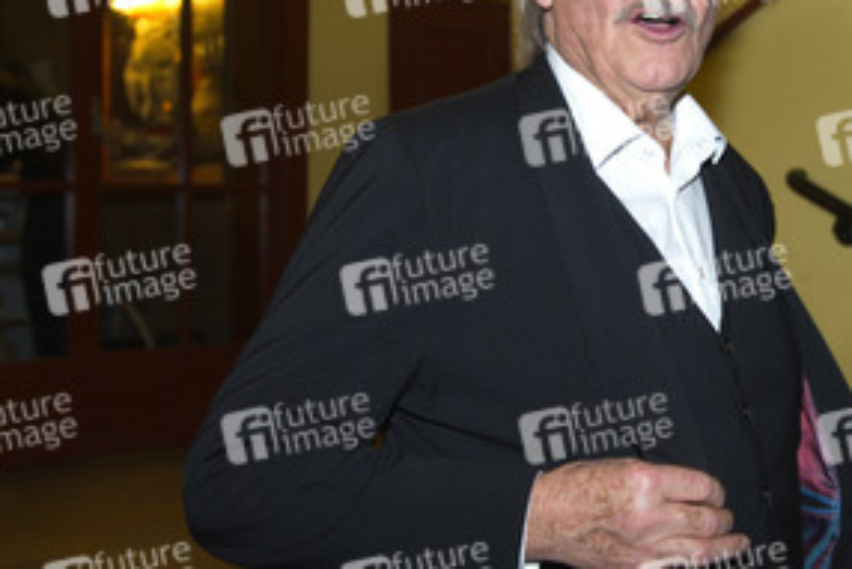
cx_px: 635
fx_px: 1302
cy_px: 206
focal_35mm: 55
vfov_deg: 24.6
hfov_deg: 35.5
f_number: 4.5
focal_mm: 35
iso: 1000
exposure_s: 1/80
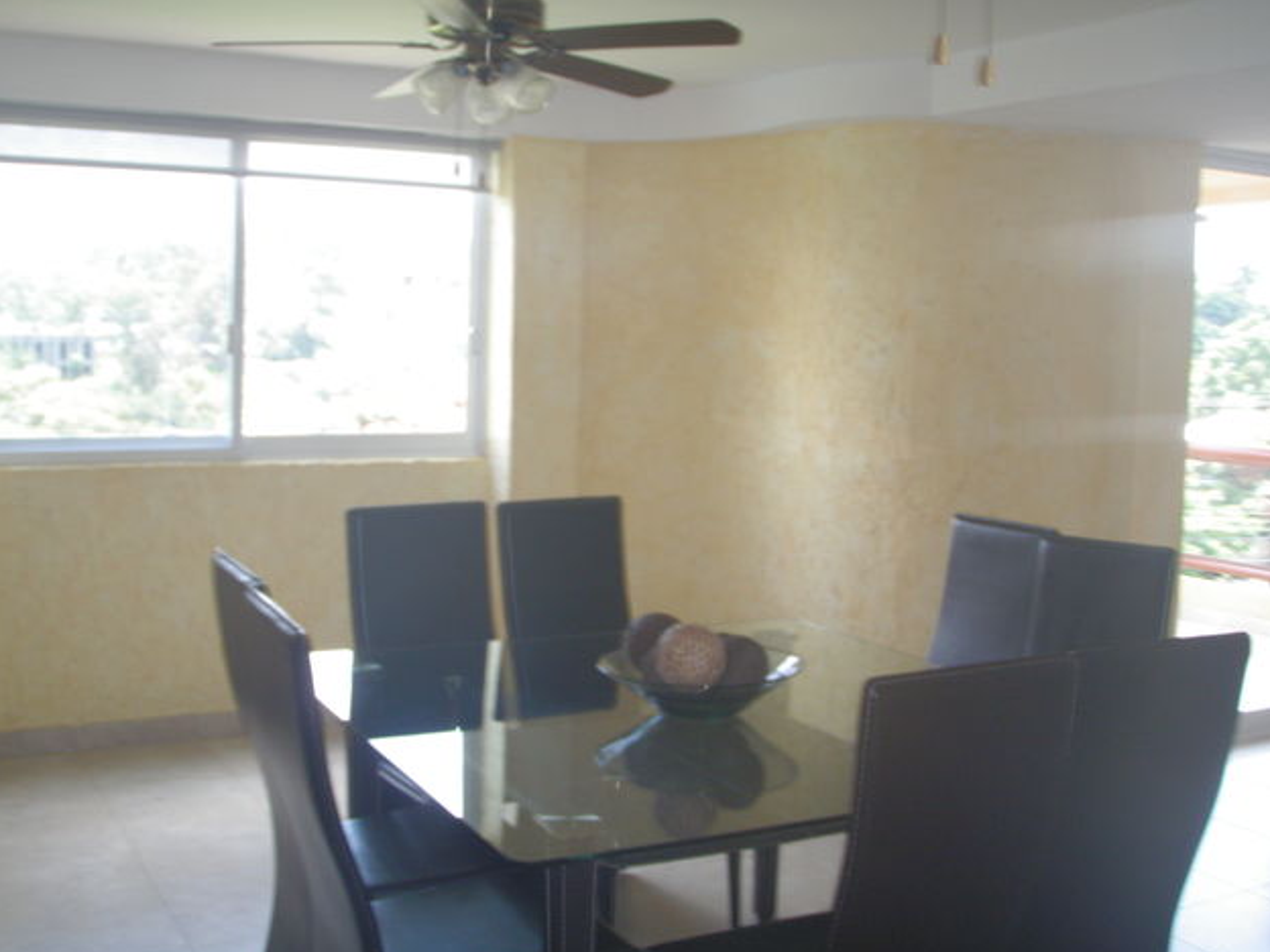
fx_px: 1431
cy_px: 472
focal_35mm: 39
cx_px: 631
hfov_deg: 47.9
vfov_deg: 36.8
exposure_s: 1/30
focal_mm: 6.7
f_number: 3.5
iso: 100
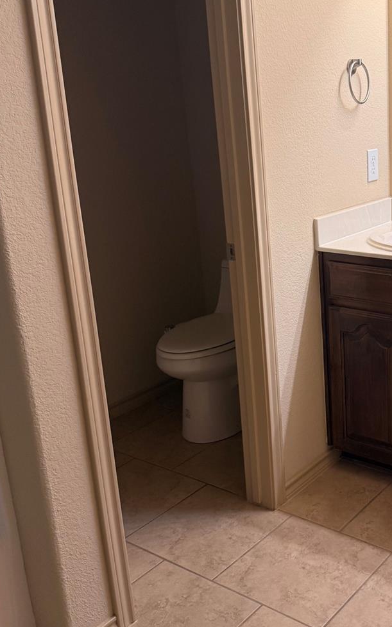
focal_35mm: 40
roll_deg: +1.4
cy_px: 293
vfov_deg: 49.2
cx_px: 344
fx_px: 683
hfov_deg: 30.7
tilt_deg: -15.6
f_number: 1.78
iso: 200
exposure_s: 1/120
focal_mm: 6.76
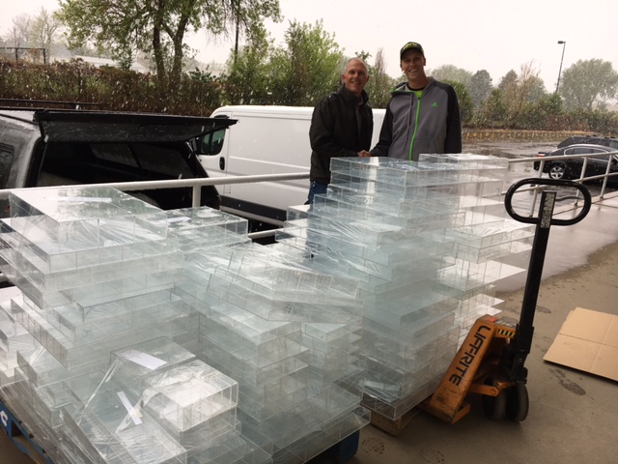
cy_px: 232
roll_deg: -4.3
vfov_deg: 48.2
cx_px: 309
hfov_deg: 61.7
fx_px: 518
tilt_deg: -15.6
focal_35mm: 29
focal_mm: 4.15
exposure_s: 1/120
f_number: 2.2
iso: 32
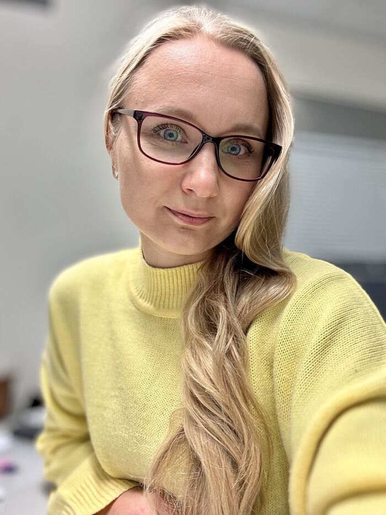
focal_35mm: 30
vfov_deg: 60.0
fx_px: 446
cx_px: 193
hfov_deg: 46.8
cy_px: 258
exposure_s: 1/50
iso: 50
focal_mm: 2.69
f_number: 1.9
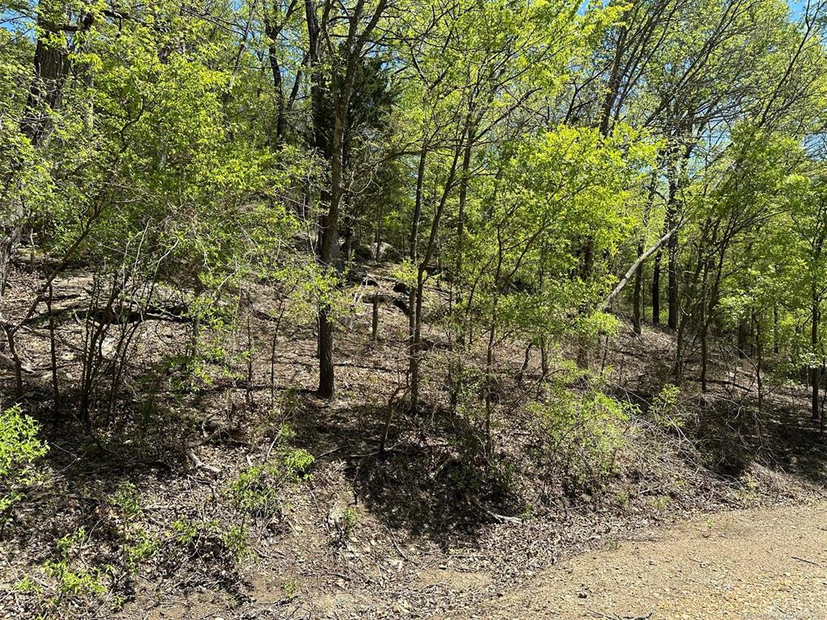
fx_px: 573
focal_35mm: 24
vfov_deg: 56.8
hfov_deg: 71.6
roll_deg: +2.7
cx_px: 414
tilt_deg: +2.6
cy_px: 310
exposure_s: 1/2028
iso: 80
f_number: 1.78
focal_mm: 6.86
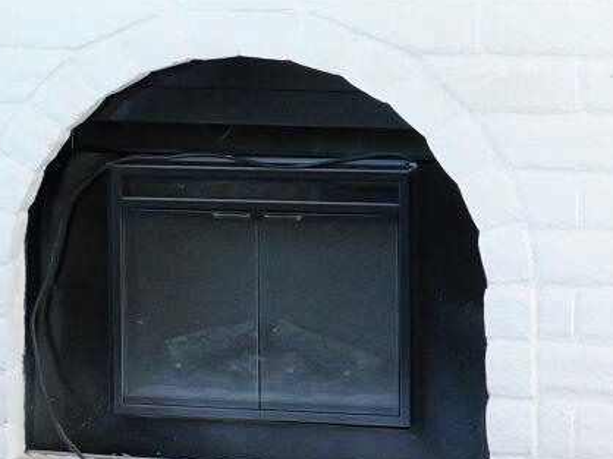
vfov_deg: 6.9
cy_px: -40
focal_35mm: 214
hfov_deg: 8.7
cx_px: -639
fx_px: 3787
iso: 3200
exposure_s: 1/60
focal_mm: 31
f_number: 5.6
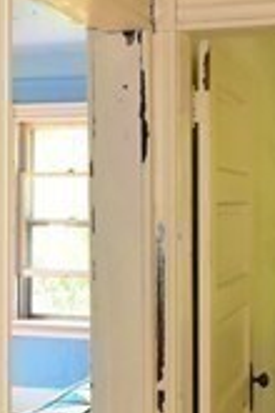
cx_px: 172
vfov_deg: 25.3
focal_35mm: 80
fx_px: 918
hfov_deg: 17.0
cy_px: 180
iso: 1600
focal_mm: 11.5
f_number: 7.1
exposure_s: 1/60
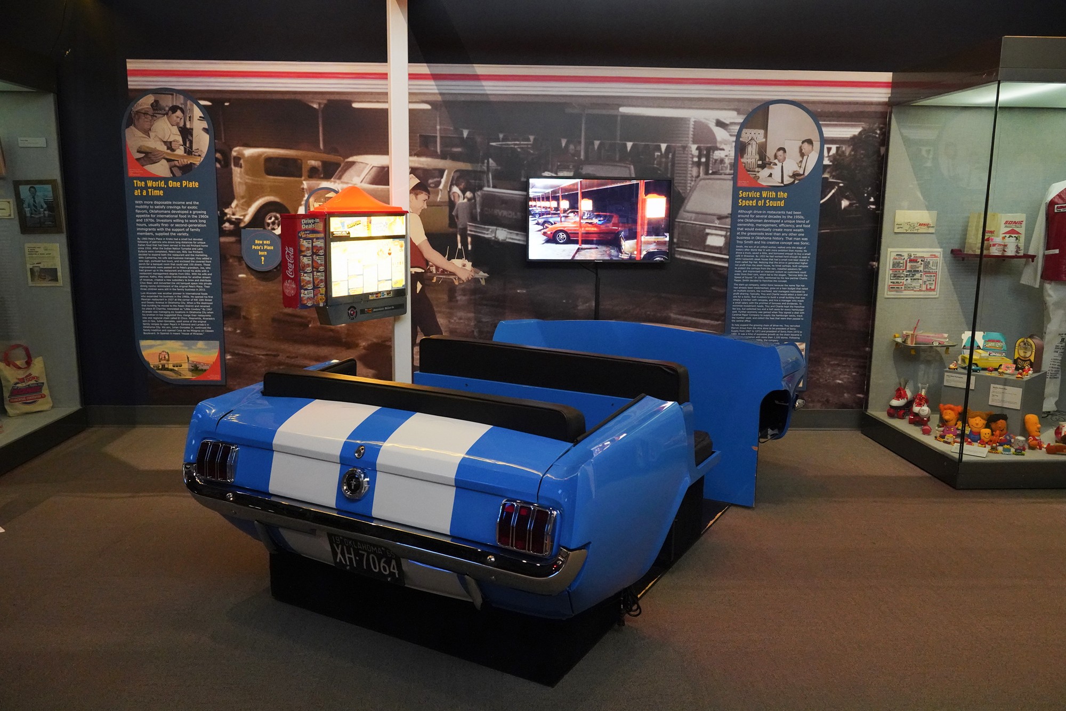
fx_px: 859
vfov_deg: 45.0
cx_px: 533
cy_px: 356
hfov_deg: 63.7
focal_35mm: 29
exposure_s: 1/100
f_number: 6.3
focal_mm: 29
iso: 10000
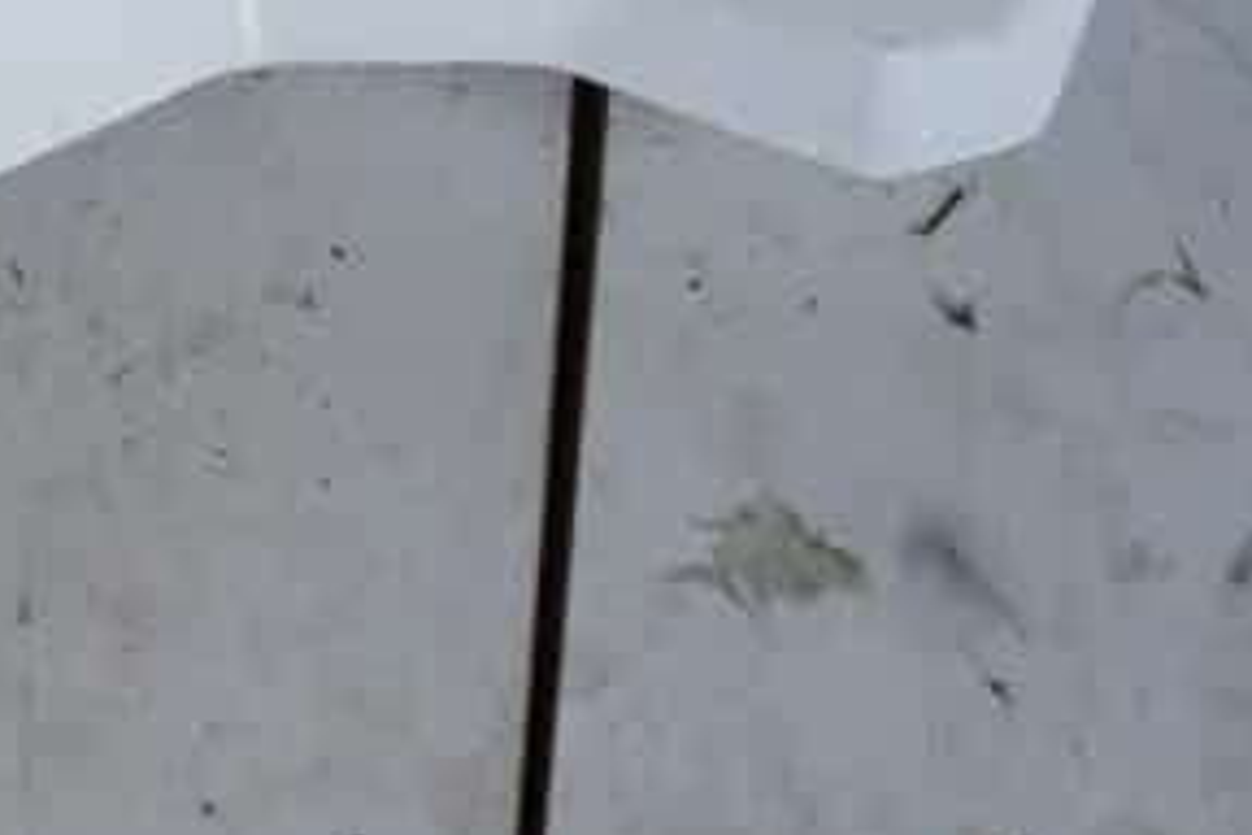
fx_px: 3338
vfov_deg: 13.7
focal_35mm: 96
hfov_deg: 18.3
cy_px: -263
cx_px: -748
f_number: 5.6
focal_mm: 18
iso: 200
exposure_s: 1/30
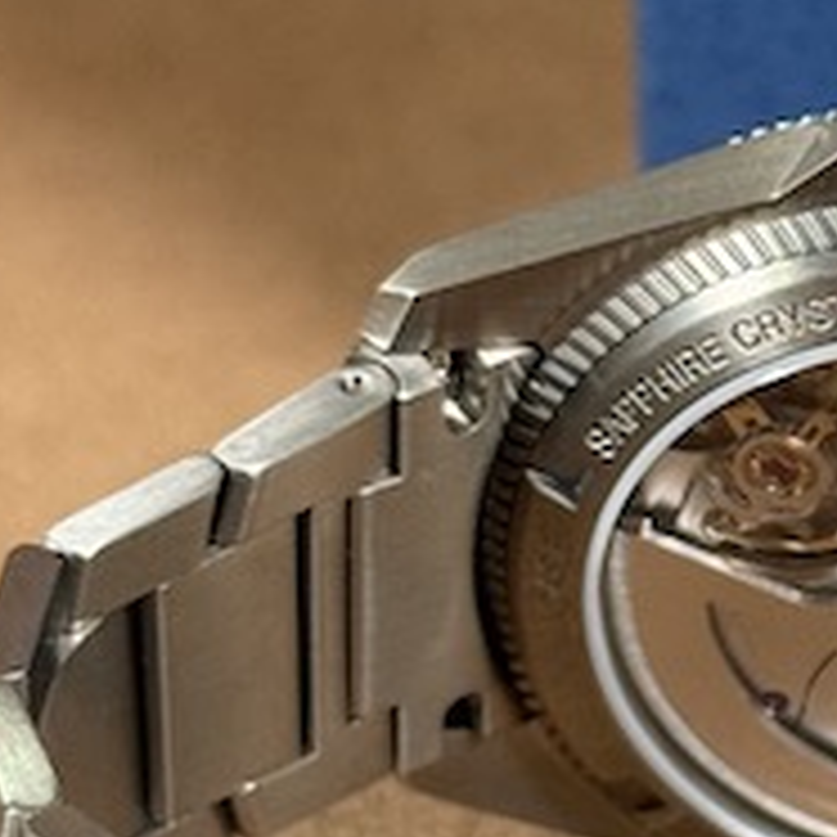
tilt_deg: -23.8
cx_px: 1066
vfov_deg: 9.6
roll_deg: -0.9
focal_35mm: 182
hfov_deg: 9.5
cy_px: 441
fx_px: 4979
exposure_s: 1/60
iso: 200
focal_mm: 6.76
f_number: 1.78
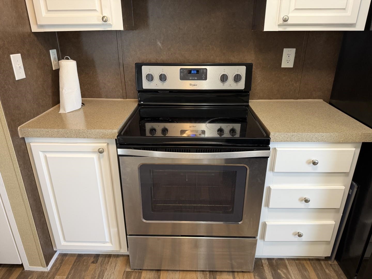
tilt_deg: -22.2
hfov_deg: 71.6
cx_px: 186
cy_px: 140
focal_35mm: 24
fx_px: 258
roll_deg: -0.6
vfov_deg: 56.8
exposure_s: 1/60
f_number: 1.78
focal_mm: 6.76
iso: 200
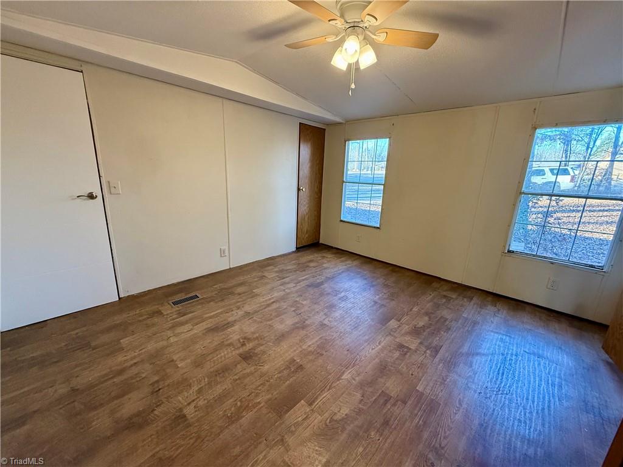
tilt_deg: -14.0
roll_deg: -2.1
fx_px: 252
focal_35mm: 14
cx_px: 312
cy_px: 234
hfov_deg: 102.1
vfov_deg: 85.7
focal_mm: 2.22
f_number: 2.2
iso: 500
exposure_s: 1/120
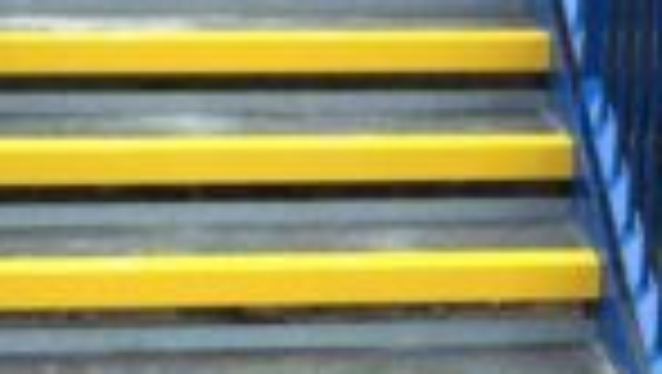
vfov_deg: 10.9
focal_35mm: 112
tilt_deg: -17.4
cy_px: 189
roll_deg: -1.1
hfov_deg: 19.1
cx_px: 410
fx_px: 1968
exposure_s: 1/120
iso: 32
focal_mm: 4.15
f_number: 2.2
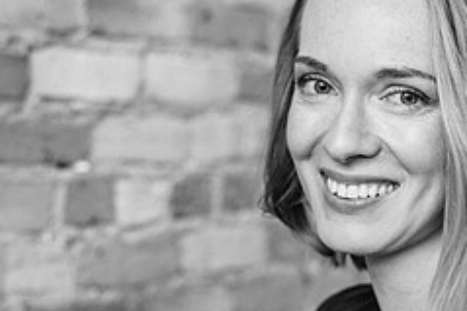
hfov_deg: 14.5
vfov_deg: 9.7
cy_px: 247
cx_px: 131
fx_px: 1828
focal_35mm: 141
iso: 500
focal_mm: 58
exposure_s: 1/125
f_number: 3.2
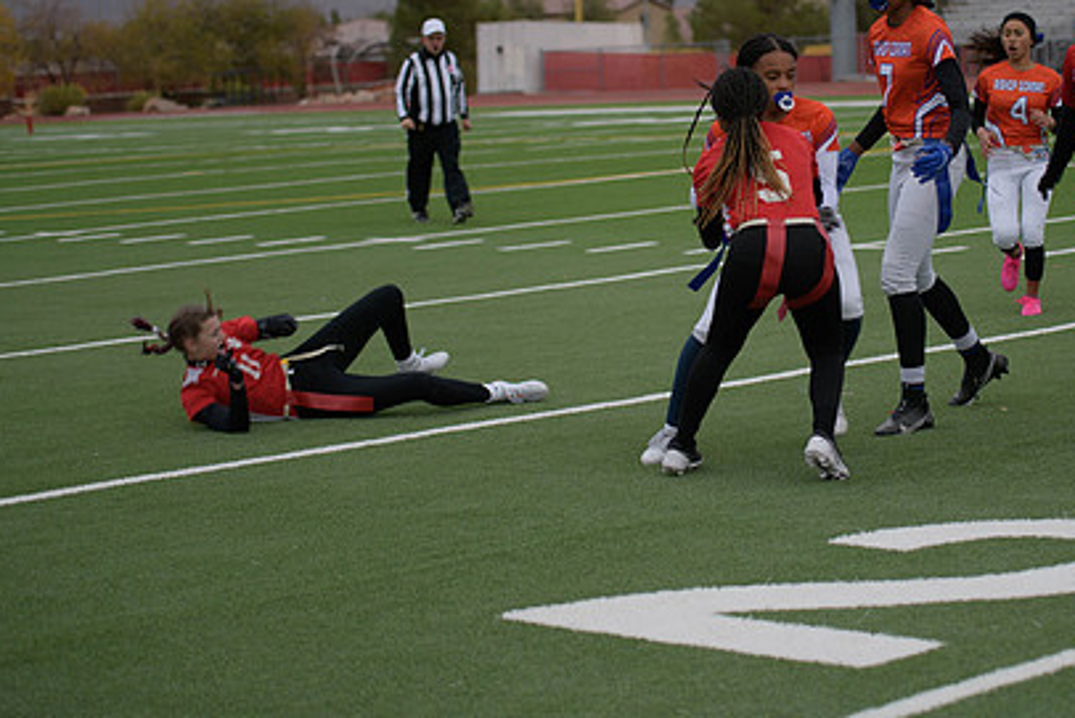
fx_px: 2987
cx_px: 718
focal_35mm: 100
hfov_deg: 20.3
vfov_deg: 13.7
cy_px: 234
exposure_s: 1/200
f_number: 2.8
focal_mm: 70
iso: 160
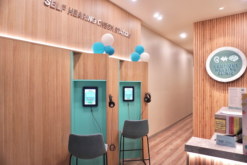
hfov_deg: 73.7
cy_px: 82
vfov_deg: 53.1
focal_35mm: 24
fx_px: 165
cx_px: 124
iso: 640
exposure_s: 1/160
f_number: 4
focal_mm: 16
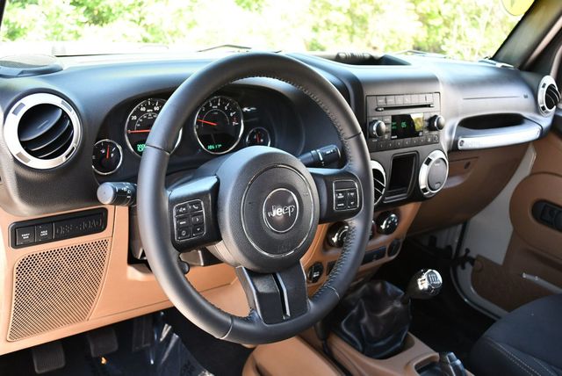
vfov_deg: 33.5
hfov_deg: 48.4
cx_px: 281
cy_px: 188
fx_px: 625
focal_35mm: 40
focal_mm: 20
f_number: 3.8
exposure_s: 1/250
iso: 800
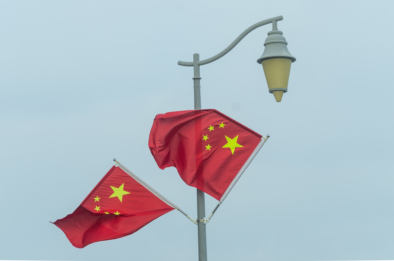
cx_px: 197
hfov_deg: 9.5
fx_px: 2376
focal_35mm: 218
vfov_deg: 6.3
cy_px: 130
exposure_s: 1/320
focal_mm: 145
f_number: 5.6
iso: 100
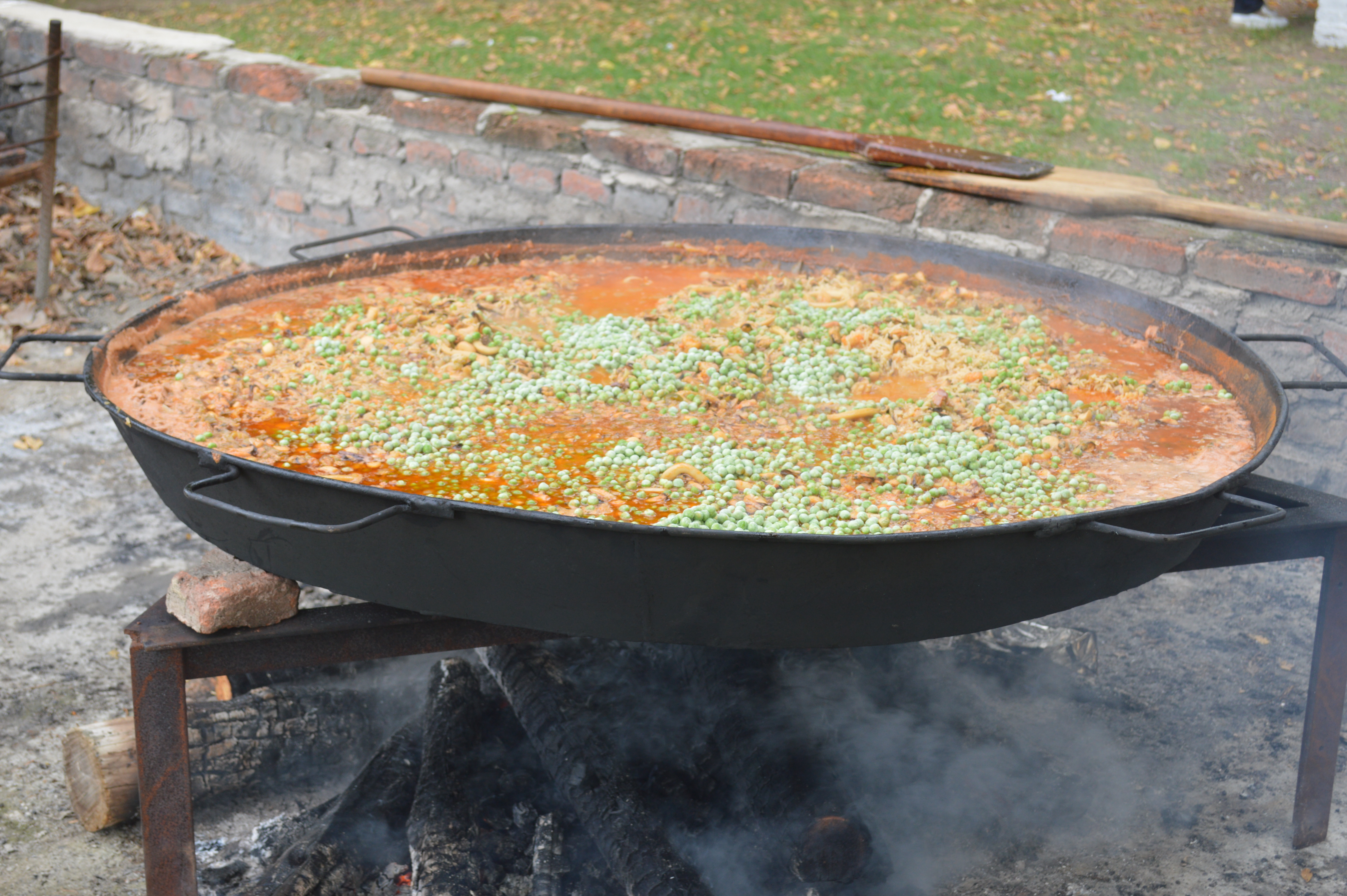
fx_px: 2131
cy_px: 448
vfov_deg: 23.7
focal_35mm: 57
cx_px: 674
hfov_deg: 35.1
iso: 250
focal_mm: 38
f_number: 5.6
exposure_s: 1/125
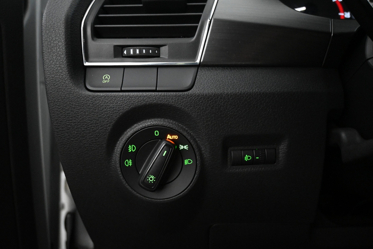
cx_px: 186
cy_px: 124
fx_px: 311
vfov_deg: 43.6
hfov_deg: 61.9
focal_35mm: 30
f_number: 3.8
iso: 5600
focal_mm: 20
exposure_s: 1/30
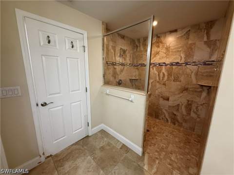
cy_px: 88
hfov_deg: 102.1
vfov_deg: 85.7
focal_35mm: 14
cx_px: 117
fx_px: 95
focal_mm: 2.22
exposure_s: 1/60
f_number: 2.2
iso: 250
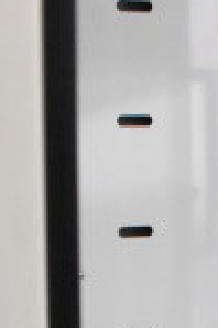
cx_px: 539
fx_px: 1511
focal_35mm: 166
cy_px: 556
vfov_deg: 11.6
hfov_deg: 7.6
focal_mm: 18
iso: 6400
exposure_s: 1/160
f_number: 6.3
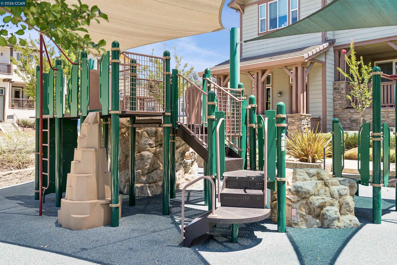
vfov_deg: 42.3
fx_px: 342
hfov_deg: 60.3
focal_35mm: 31
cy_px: 132
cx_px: 198
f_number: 5.6
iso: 100
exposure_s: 1/125
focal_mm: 31
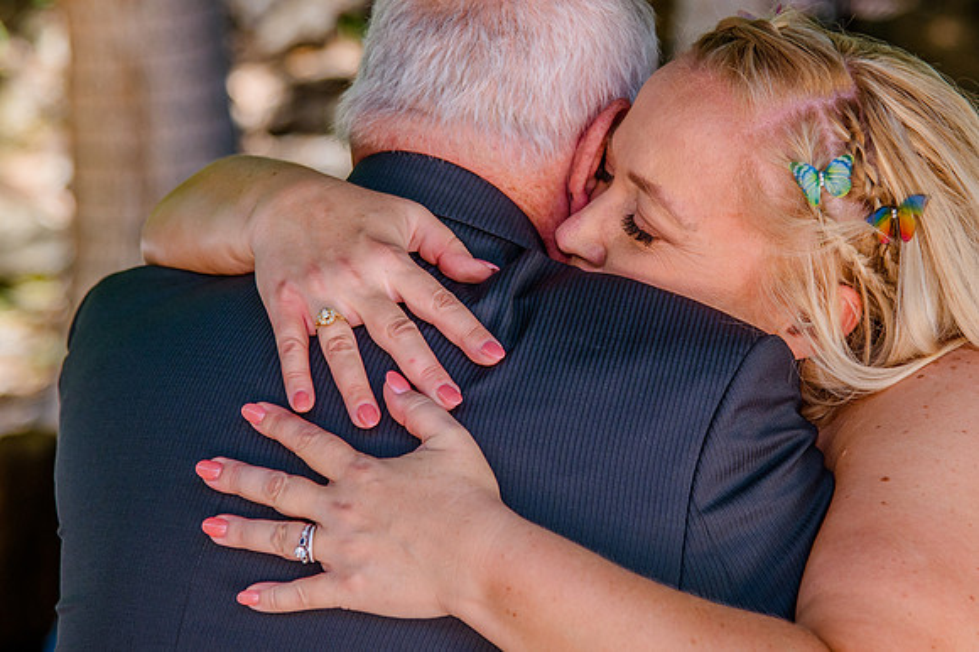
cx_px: 575
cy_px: 230
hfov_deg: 13.4
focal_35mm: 153
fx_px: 4167
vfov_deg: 8.9
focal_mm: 98
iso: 320
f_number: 4.5
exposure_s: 1/320
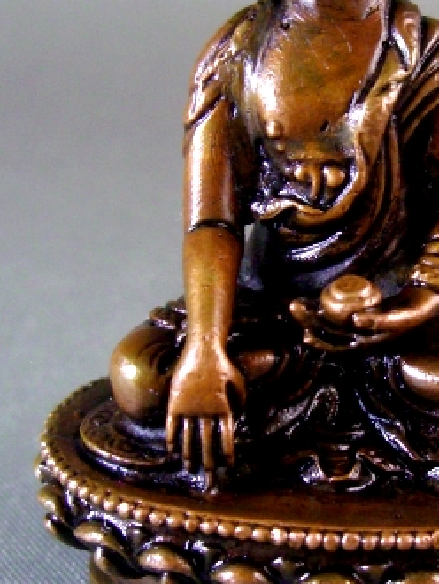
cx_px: 347
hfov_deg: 21.1
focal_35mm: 69
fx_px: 1165
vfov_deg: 28.0
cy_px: 195
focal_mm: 7.9
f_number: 2.8
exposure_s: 1/80
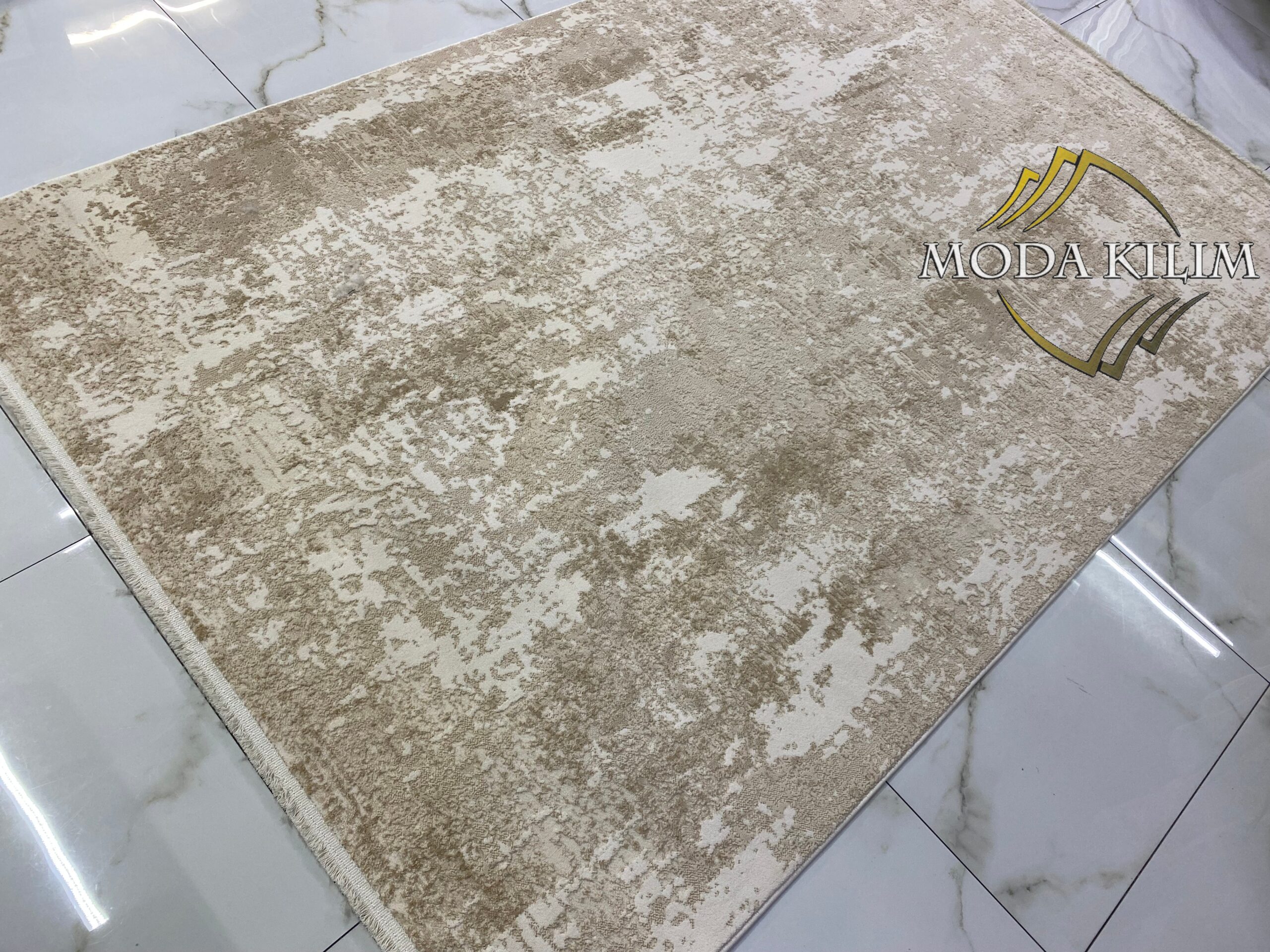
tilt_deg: -58.0
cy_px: 476
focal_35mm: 26
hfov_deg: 67.3
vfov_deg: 53.1
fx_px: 954
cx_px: 635
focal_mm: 4.25
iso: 80
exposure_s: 1/100
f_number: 1.8
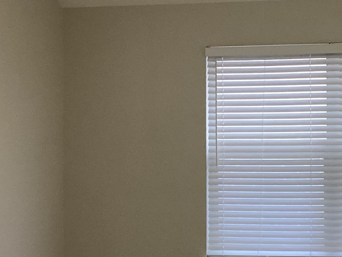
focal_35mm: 82
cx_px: 317
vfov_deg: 18.0
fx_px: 810
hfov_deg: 23.1
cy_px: 133
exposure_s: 1/40
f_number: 2.4
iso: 320
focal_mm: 3.3
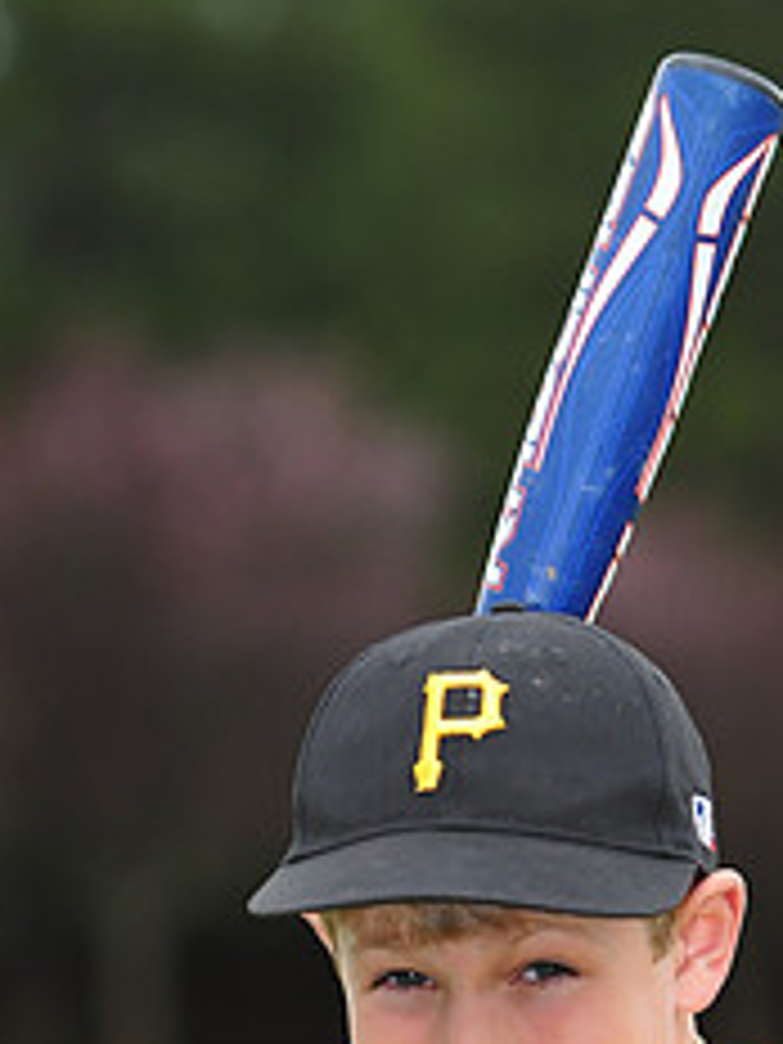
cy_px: 1112
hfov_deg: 3.7
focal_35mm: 397
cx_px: 477
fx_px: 11973
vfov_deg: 5.0
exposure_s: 1/500
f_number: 5
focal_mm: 165
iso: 400
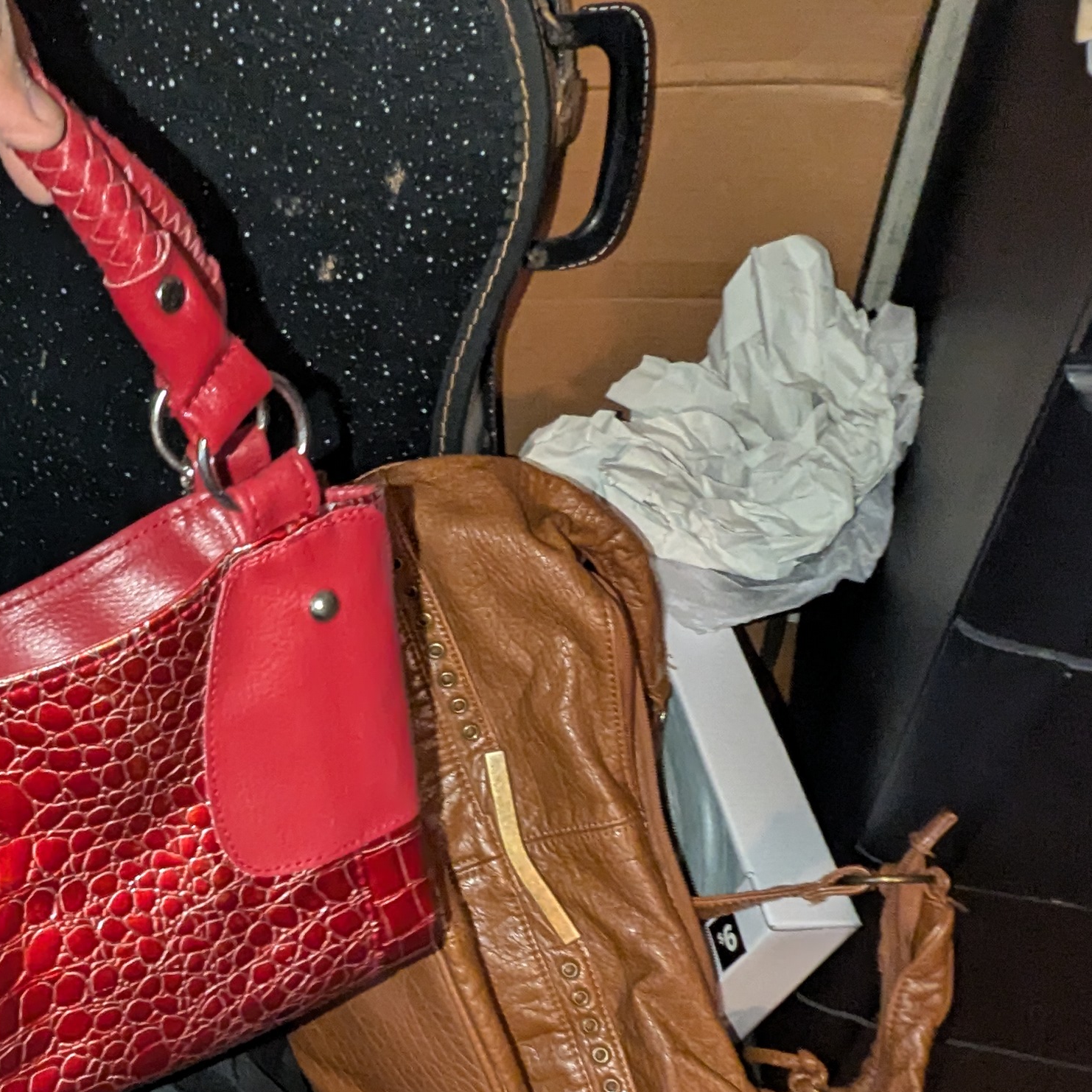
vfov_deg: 42.0
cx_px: 147
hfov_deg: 40.2
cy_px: 772
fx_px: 1392
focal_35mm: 39
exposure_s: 1/30
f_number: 2.2
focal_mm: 2.35
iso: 461
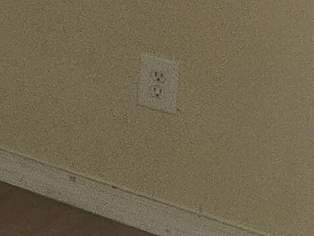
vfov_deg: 9.4
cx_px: -573
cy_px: -265
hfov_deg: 10.5
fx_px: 1315
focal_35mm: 145
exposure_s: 1/15.9
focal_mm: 5.4
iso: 125
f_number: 1.8
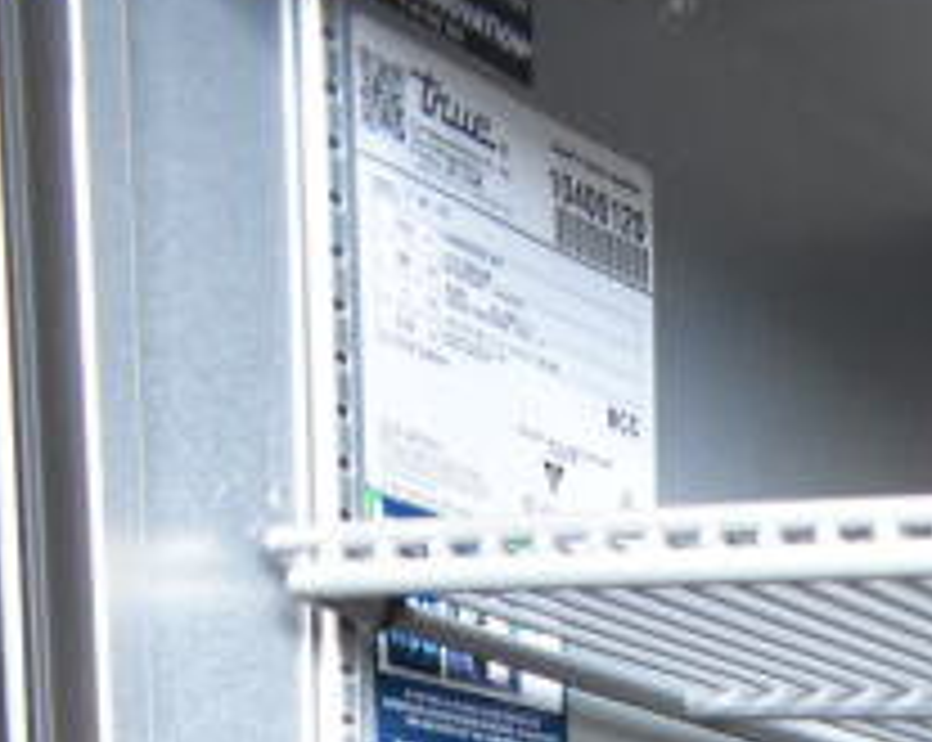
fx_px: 3085
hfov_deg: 16.5
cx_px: 1090
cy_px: 2024
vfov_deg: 10.7
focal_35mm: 112
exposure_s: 1/80
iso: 1600
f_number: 3.5
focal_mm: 18
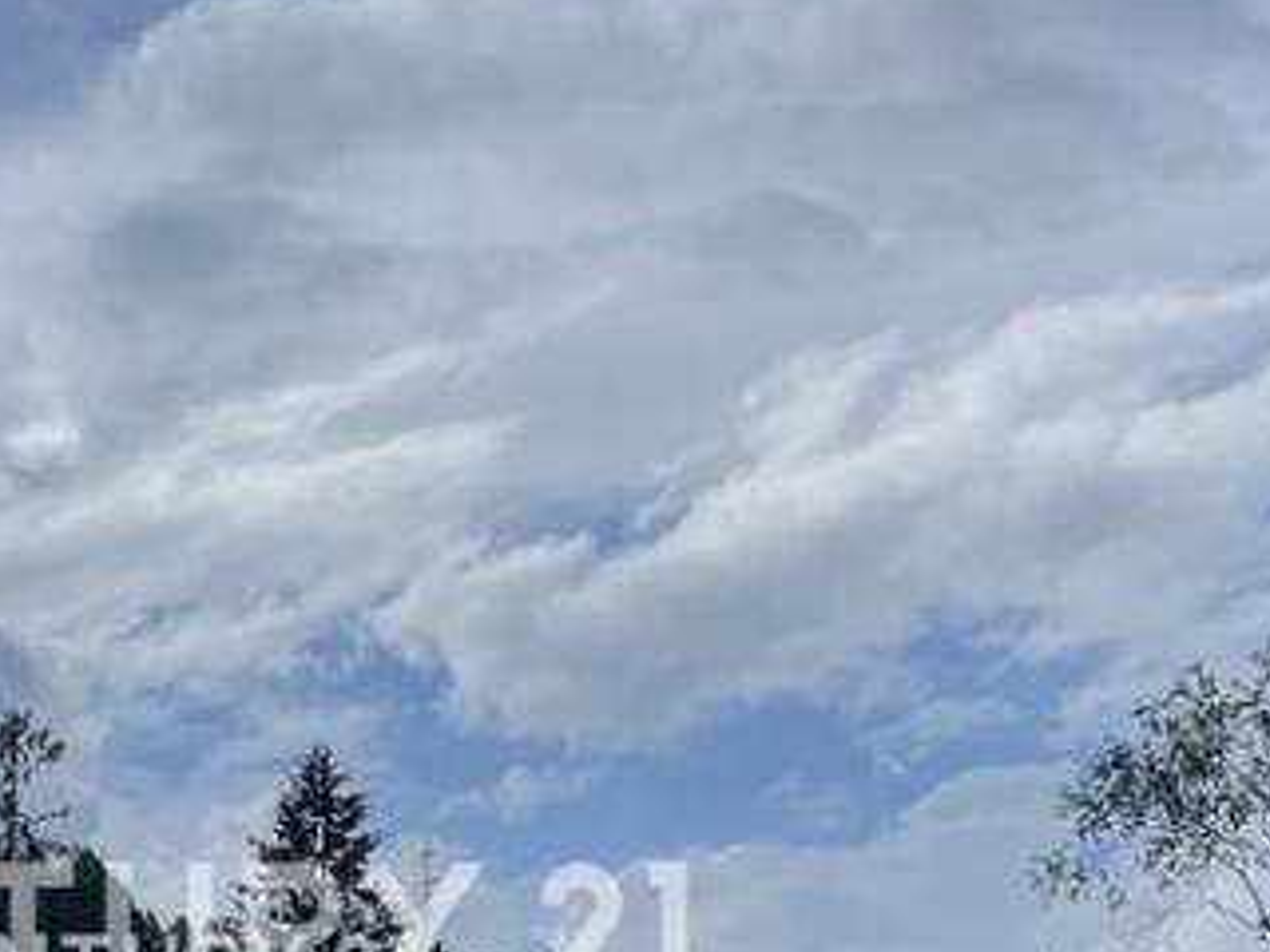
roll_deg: -1.7
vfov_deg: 18.3
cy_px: 1000
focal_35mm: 78
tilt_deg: +10.3
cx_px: 147
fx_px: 2862
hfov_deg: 24.4
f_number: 1.6
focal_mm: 5.1
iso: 32
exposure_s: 1/6993
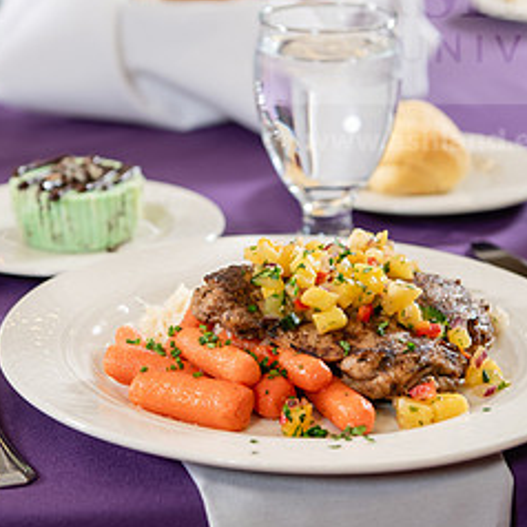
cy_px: 187
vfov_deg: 15.3
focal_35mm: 114
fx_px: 1964
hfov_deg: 15.3
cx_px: 204
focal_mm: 55
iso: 400
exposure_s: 1/160
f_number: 3.5
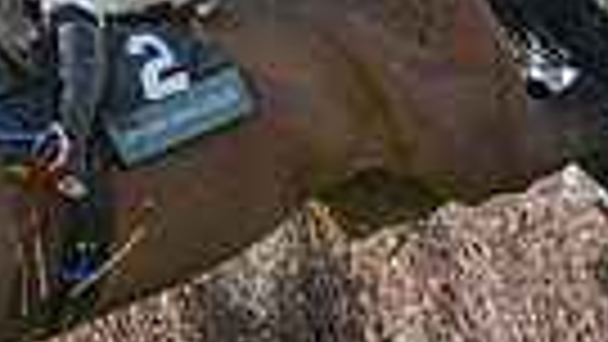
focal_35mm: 366
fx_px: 5902
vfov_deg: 3.3
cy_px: 140
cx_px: -7
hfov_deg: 5.9
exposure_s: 1/3200
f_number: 4
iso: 400
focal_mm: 70
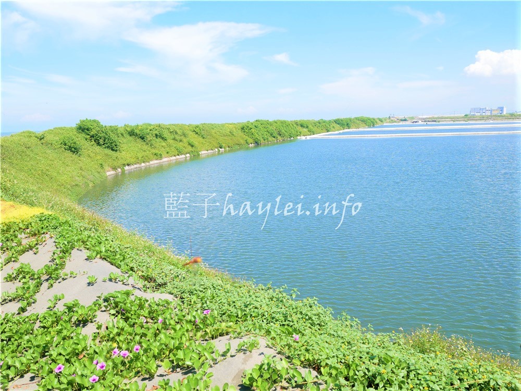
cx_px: 260
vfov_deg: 46.8
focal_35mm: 30
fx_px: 452
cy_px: 196
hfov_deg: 60.0
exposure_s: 1/800
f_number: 4.5
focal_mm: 15
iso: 200
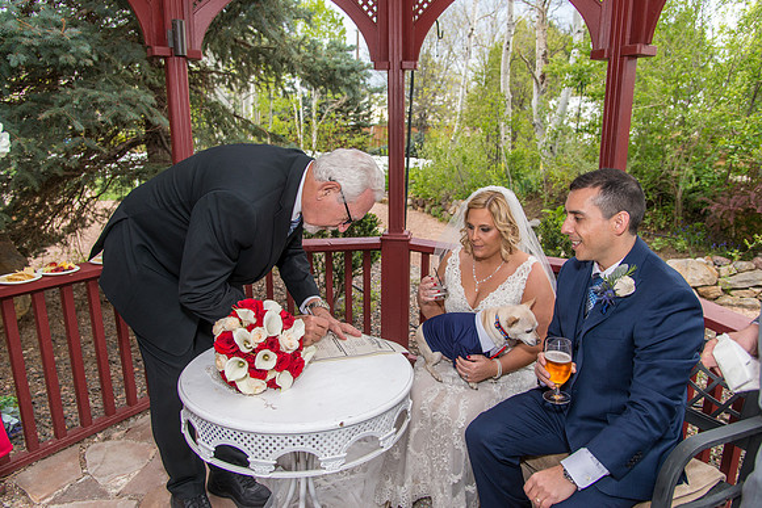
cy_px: 254
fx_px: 508
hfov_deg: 73.7
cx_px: 381
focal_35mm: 24
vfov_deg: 53.2
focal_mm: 24
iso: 400
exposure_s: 1/200
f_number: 4.5
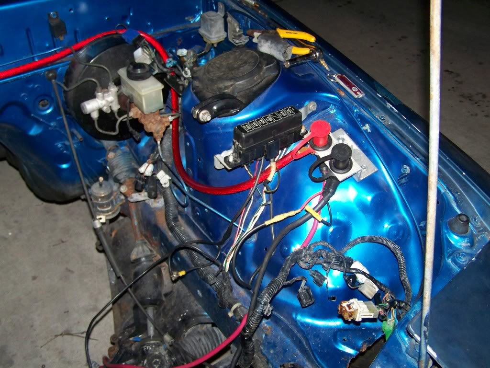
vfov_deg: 37.7
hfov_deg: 49.0
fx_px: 538
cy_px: 184
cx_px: 245
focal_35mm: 38
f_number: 2.8
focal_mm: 6.3
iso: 200
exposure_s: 1/30
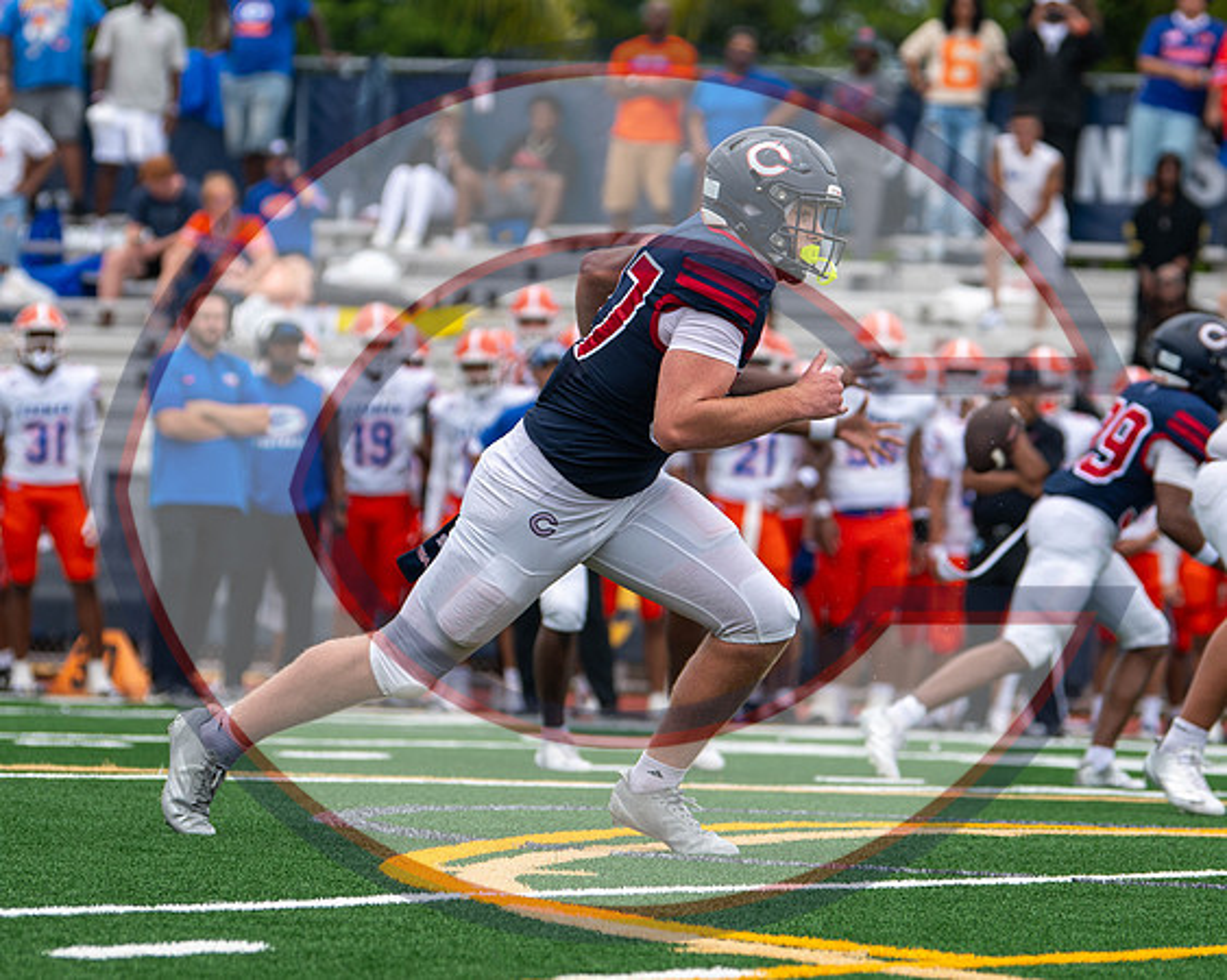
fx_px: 13342
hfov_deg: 5.3
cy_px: 387
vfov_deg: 4.2
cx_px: 740
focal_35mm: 368
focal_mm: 135
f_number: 2.8
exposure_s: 1/1000
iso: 100
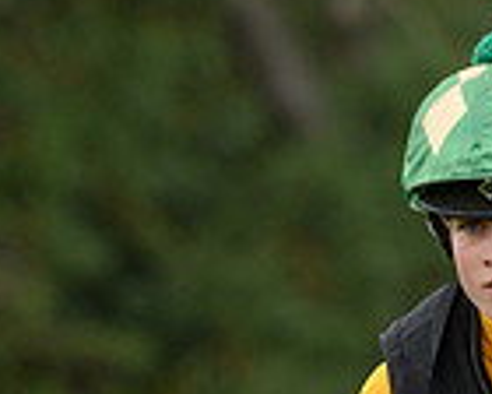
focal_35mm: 1166
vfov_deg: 1.3
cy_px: 851
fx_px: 16978
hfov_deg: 1.7
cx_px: 650
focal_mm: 300
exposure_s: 1/1000
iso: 1600
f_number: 6.3
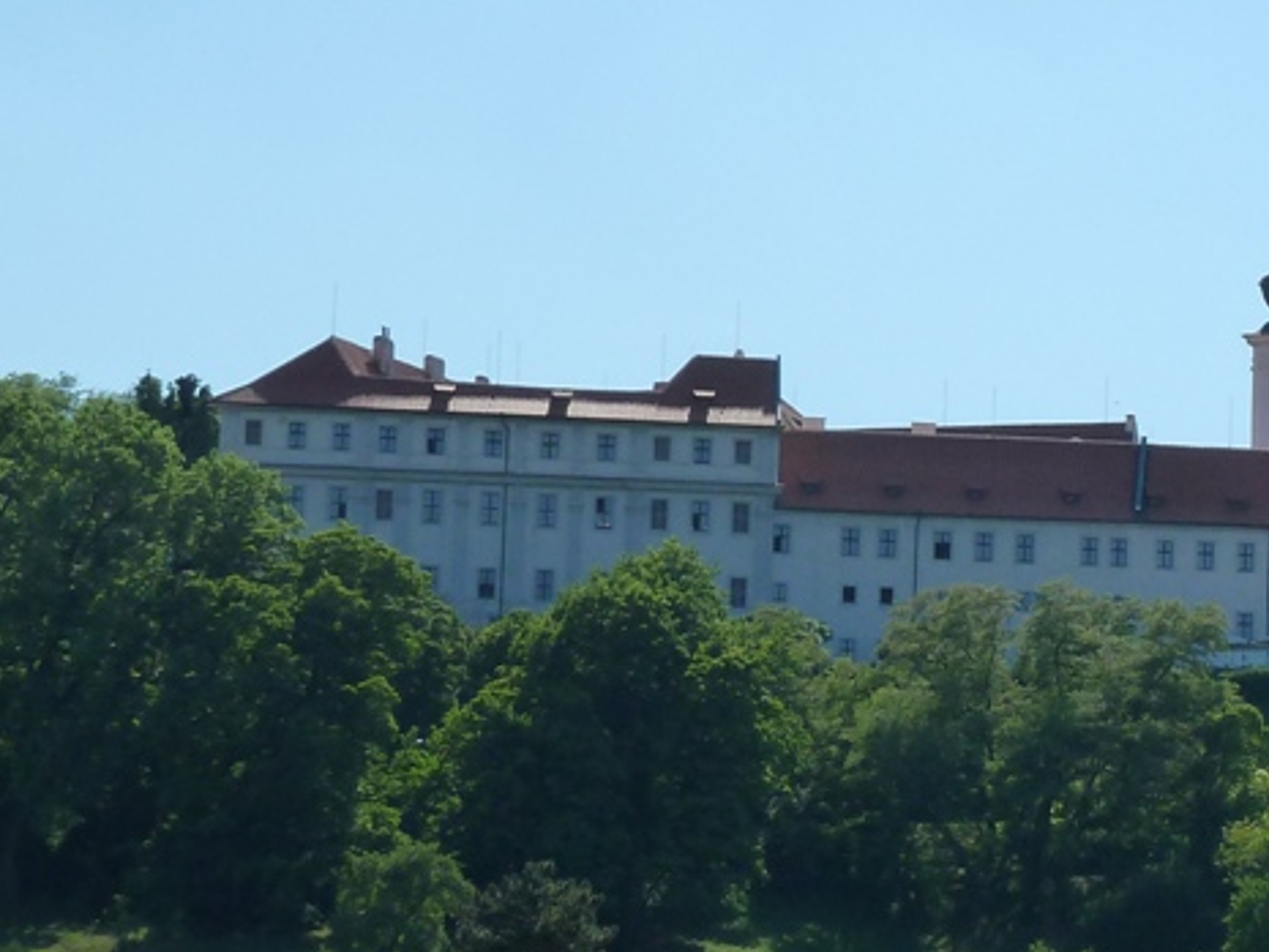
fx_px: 4767
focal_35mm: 130
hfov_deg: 14.9
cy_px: 616
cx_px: 1332
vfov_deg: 11.4
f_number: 5.6
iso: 125
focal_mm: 9.7
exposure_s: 1/640
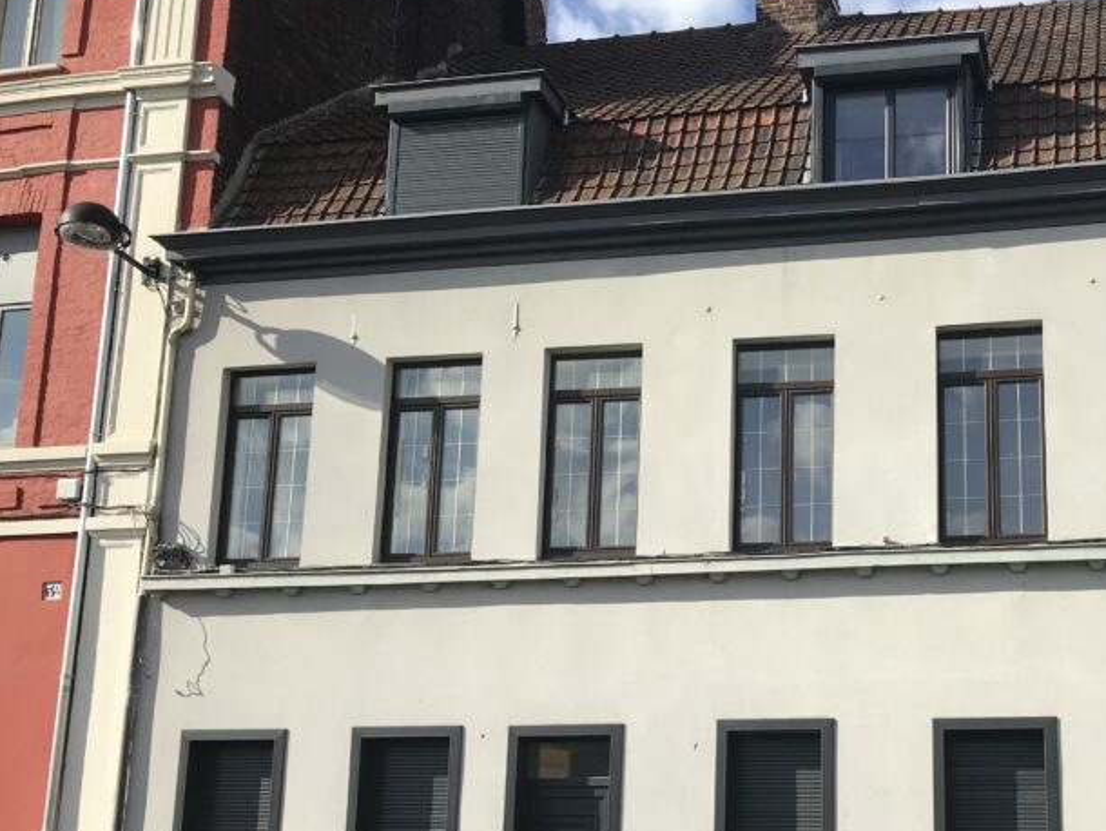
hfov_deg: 39.3
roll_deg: -0.3
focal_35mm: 47
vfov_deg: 30.7
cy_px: 553
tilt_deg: +12.3
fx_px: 1502
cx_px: 839
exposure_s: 1/1996
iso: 20
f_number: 1.8
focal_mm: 3.99
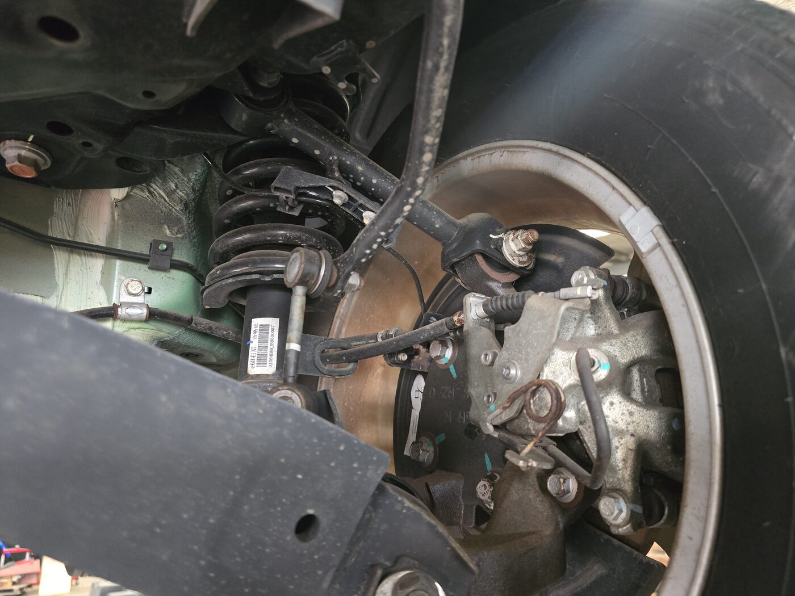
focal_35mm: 23
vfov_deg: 58.9
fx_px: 528
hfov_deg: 73.9
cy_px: 298
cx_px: 398
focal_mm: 6.3
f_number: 1.7
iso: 1600
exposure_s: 1/100
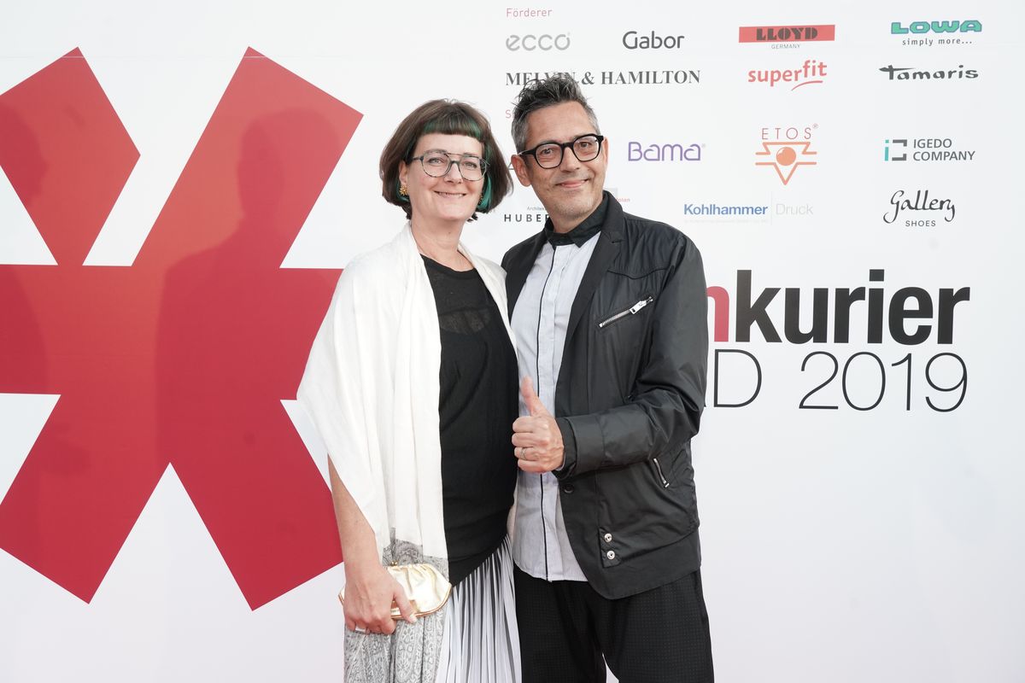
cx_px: 512
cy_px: 342
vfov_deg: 36.9
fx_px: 1025
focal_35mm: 36
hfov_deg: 53.1
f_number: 8
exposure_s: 1/200
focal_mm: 36
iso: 1600
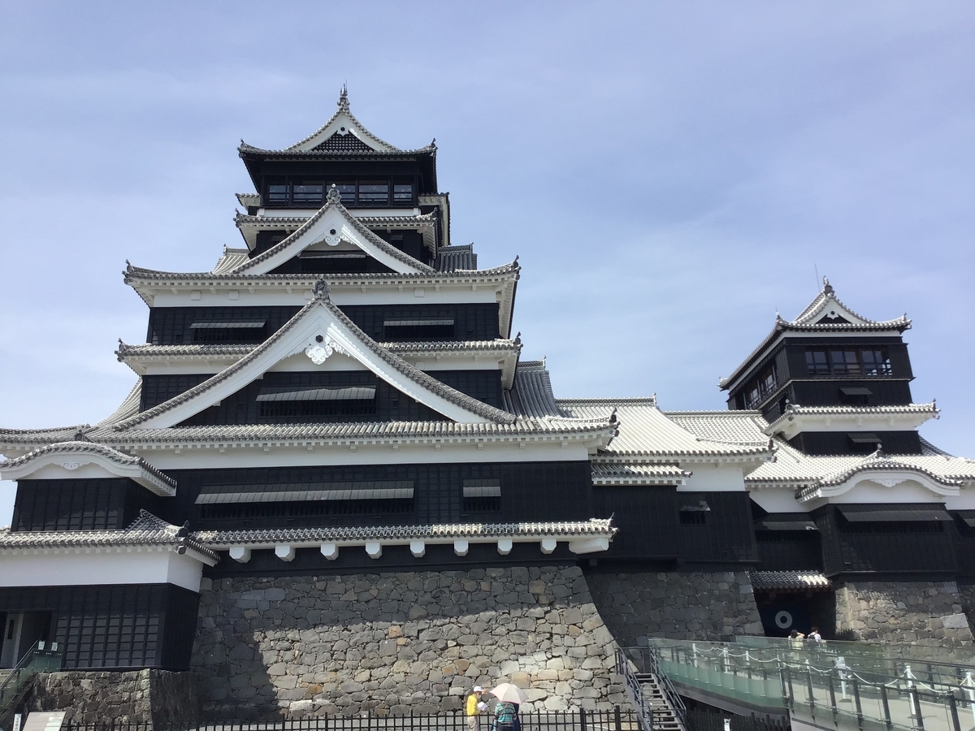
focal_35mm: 31
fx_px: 873
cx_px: 488
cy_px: 366
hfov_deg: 58.4
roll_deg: +1.0
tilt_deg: +19.7
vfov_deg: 45.4
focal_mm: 3.3
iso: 25
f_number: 2.4
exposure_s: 1/1456
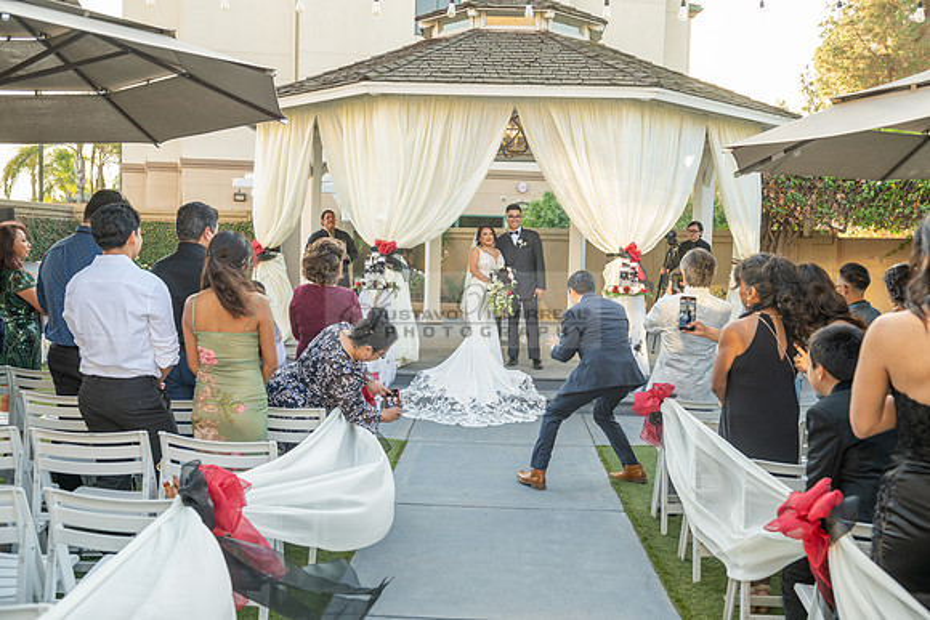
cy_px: 310
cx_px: 465
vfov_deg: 37.9
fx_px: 904
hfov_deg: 54.4
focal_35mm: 35
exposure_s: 1/200
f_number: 5.6
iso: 500
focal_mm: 35
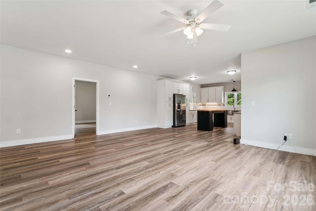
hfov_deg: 94.0
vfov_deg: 71.1
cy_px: 106
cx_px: 158
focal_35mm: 17
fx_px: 147
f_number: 13
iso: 100
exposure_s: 1/3.33
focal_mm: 16.8
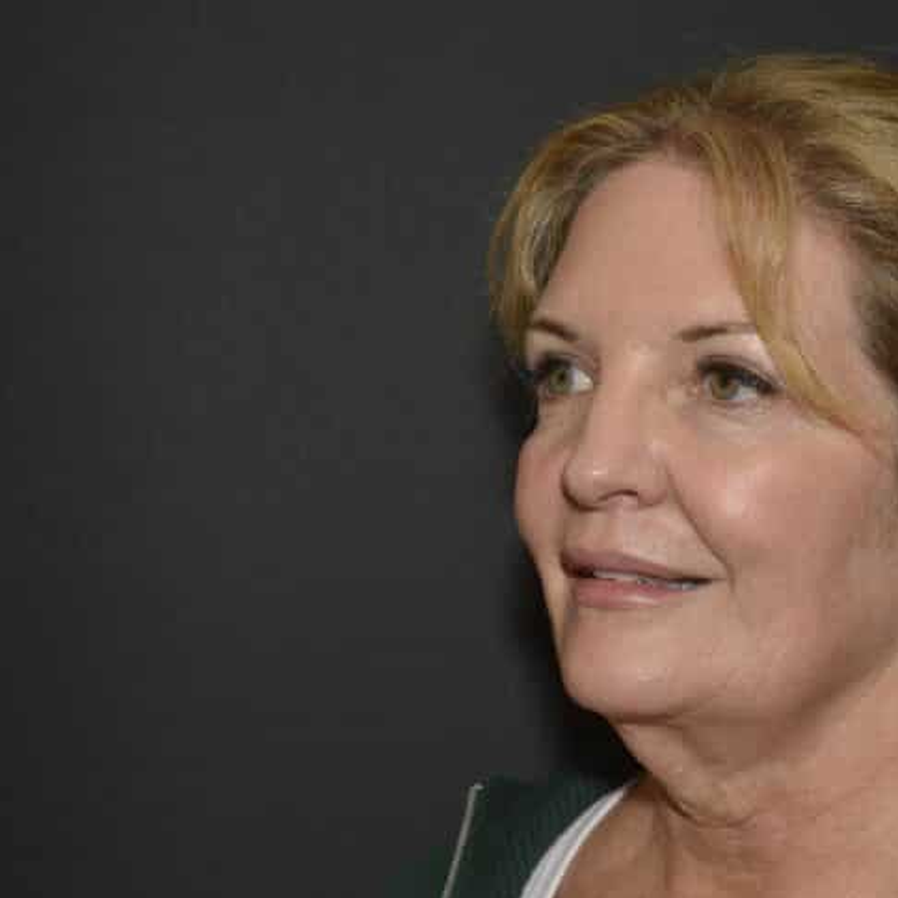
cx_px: 697
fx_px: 2377
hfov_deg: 21.2
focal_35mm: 81
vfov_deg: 21.4
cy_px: 429
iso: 200
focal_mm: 40
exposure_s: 1/125
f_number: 8
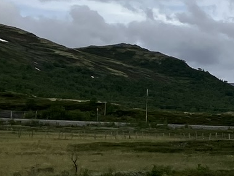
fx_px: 1021
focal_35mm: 151
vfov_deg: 9.8
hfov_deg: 11.3
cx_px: 523
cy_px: 91
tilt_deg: +4.3
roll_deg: -4.1
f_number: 1.8
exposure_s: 1/3472
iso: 32
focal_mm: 3.99
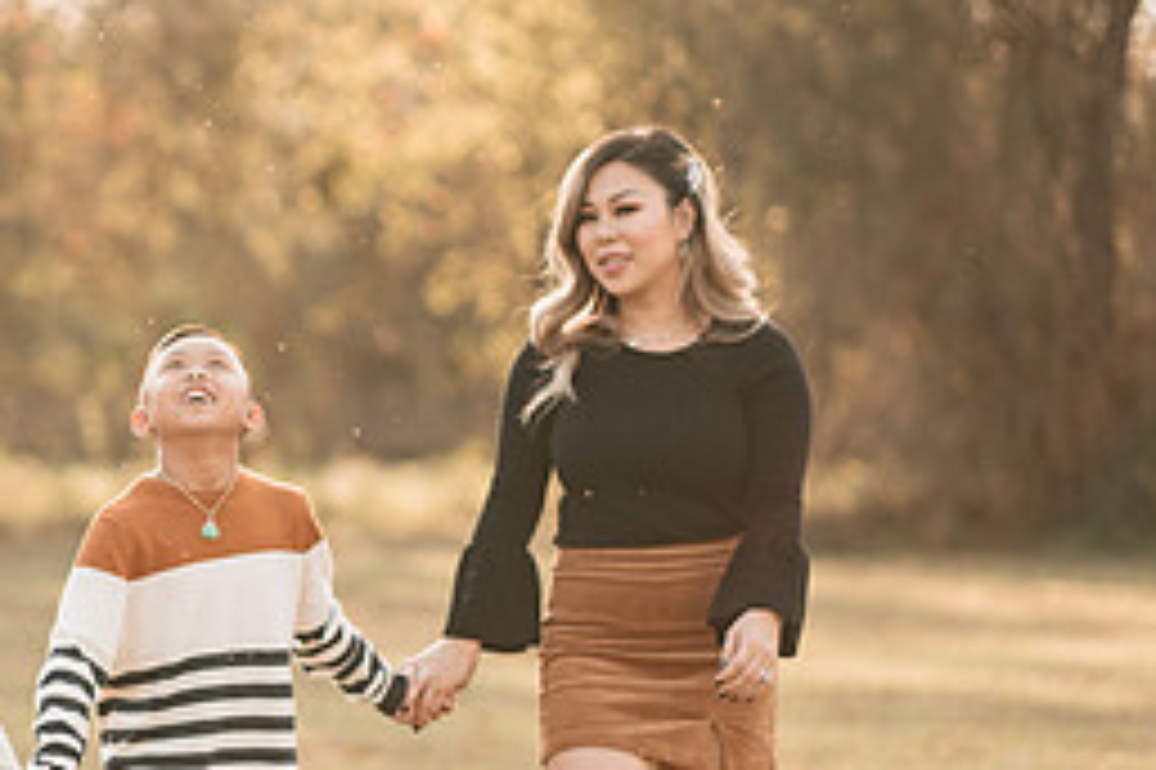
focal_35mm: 192
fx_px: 6161
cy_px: 502
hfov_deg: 10.6
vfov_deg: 7.1
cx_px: -4
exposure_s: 1/640
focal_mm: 85
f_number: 2
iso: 125
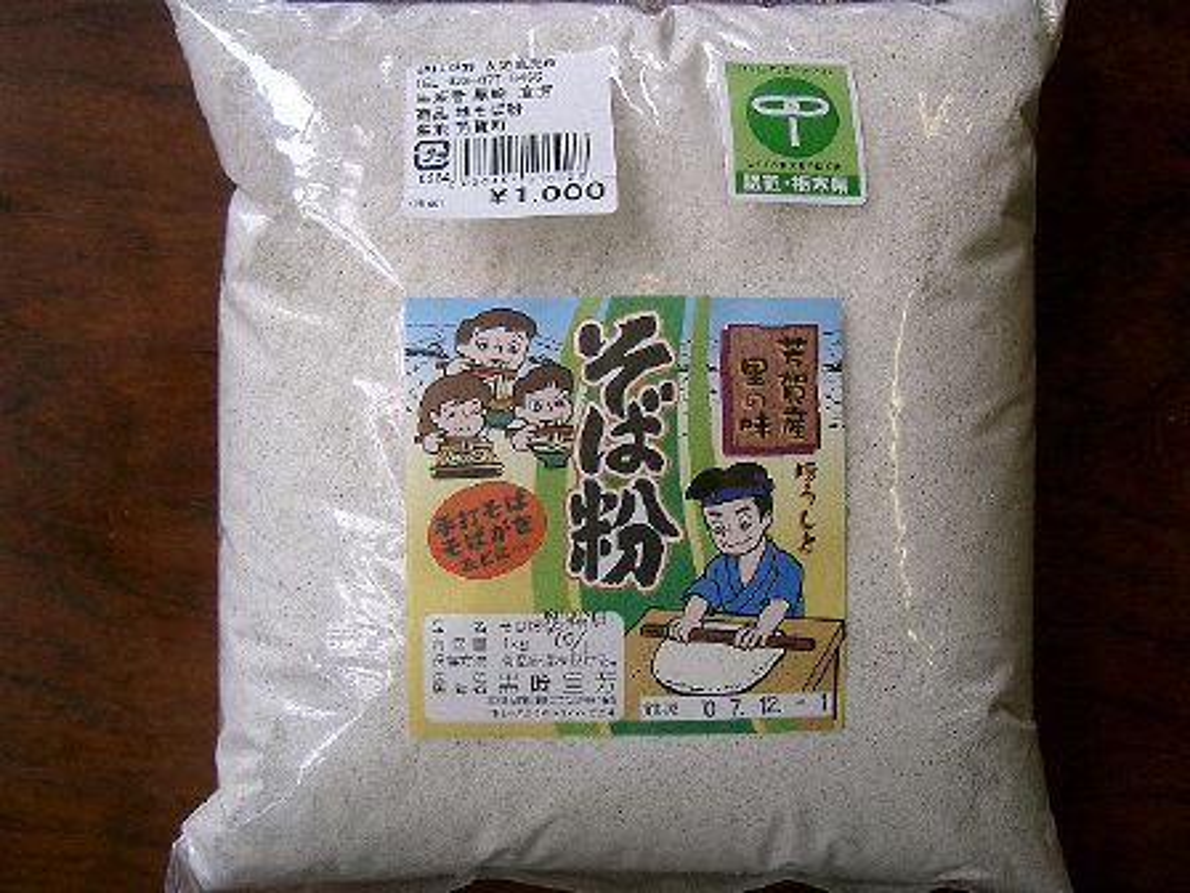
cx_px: 595
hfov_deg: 47.9
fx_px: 1341
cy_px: 446
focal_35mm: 39
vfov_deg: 36.8
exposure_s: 1/100
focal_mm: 8
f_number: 2.8
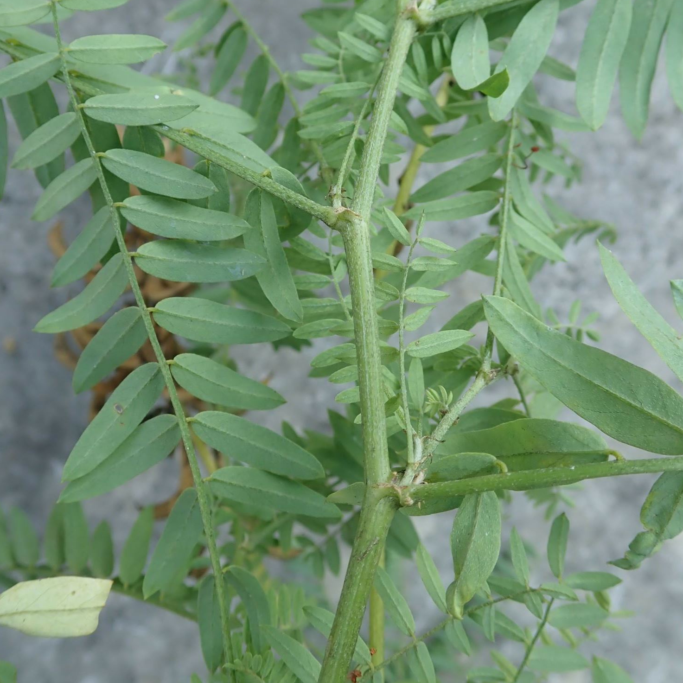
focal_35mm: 36
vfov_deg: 45.8
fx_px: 804
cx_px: 346
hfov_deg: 46.0
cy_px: 271
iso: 100
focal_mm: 5.5
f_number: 3.2
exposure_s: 1/160
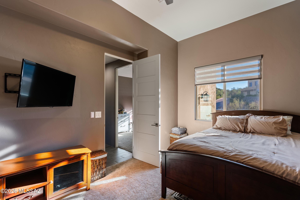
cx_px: 150
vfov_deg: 73.8
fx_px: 133
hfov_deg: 96.7
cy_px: 100
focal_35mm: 16
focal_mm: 16
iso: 200
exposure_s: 1/1.25
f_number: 8
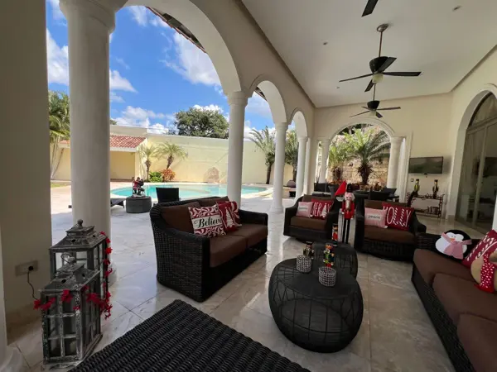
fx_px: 187
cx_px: 248
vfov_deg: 89.9
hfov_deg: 106.2
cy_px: 186
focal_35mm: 13
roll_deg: -2.8
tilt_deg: -4.2
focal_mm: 1.57
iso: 32
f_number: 1.8
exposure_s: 1/1074
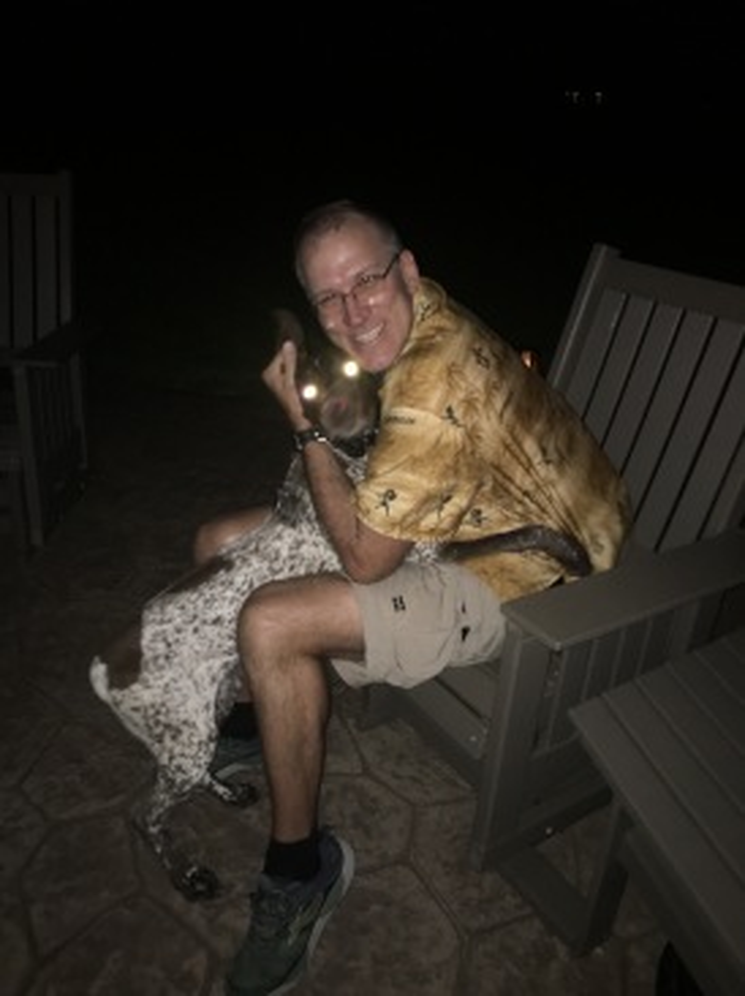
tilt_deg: -25.1
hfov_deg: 48.2
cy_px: 498
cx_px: 372
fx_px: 833
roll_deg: -4.3
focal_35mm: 29
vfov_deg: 61.7
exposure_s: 1/16
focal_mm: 4.15
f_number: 2.2
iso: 200
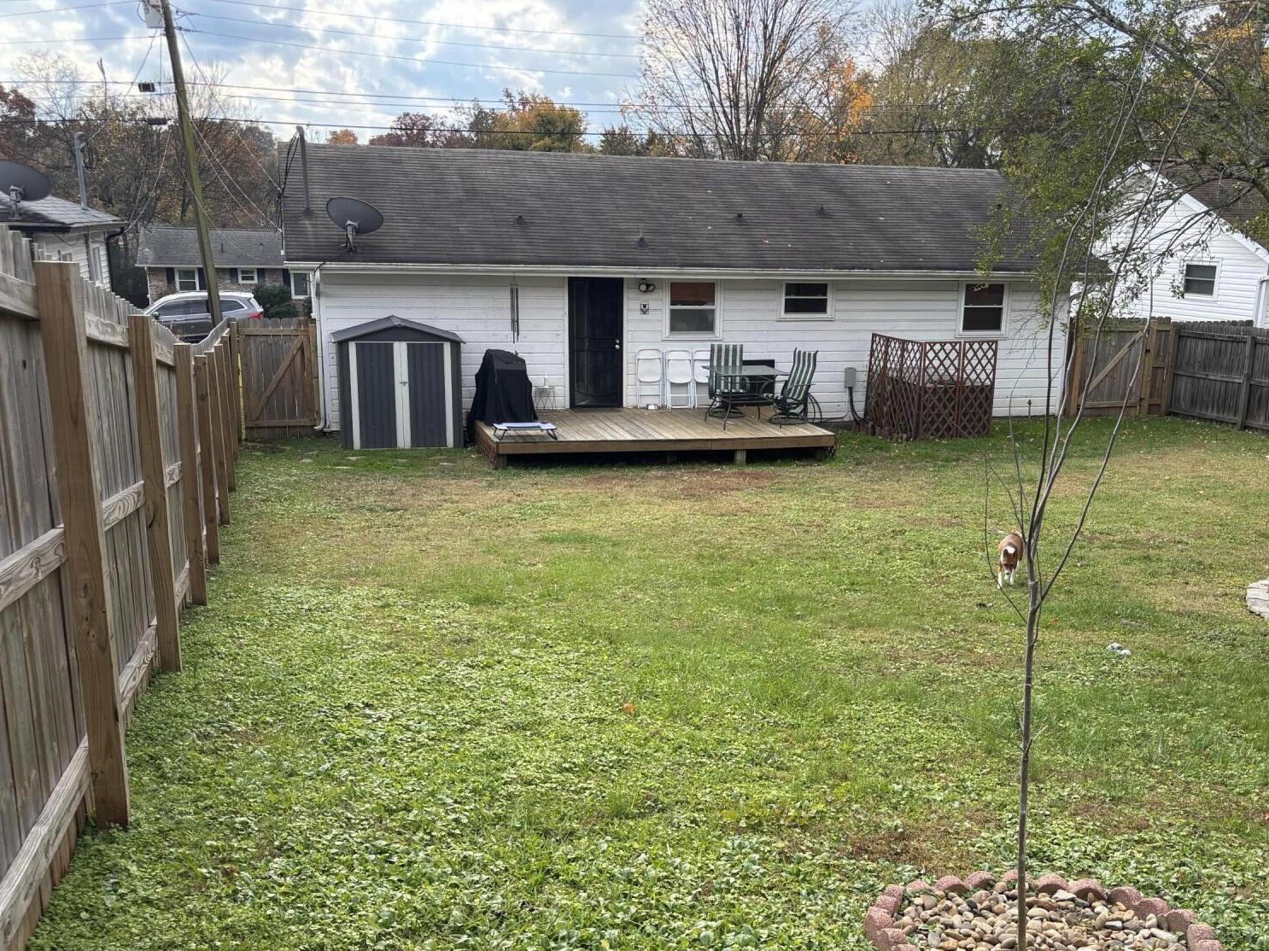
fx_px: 1283
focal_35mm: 35
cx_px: 720
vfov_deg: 40.5
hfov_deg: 52.5
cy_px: 582
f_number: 1.6
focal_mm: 5.96
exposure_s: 1/903
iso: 50
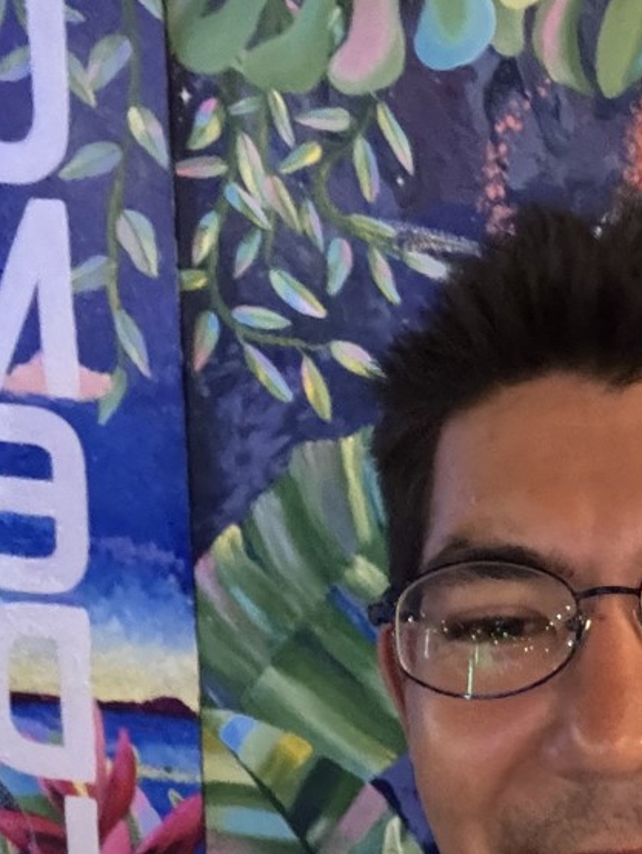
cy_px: 653
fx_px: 1778
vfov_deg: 26.6
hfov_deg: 19.5
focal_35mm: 72
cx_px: 731
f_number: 1.9
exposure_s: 1/15
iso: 800
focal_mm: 2.69
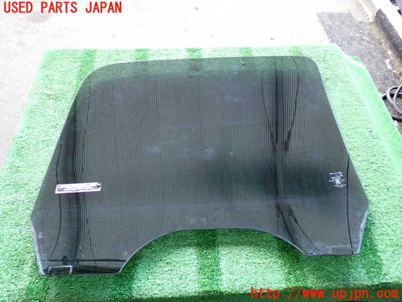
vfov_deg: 44.2
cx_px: 201
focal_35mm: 32
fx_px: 372
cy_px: 151
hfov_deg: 56.8
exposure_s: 1/30
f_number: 2.4
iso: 400
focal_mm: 5.79
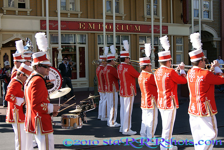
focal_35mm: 42
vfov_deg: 31.9
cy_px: 75
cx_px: 112
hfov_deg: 46.4
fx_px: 261
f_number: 2.8
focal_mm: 28
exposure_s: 1/800
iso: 100
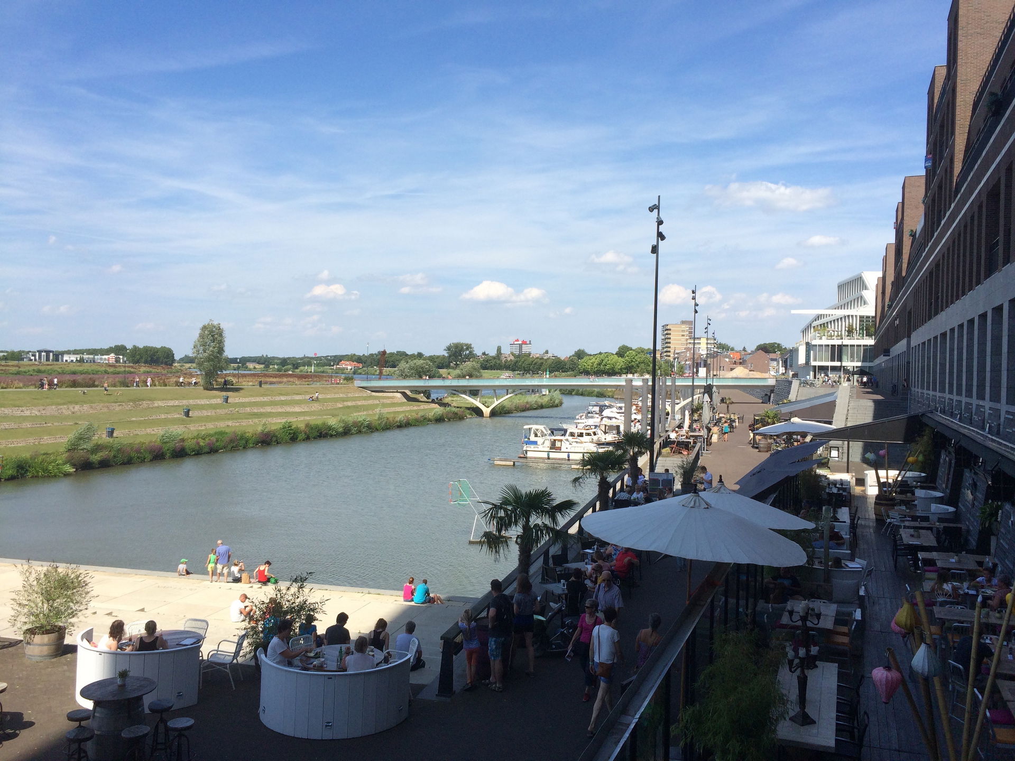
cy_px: 380
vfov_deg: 48.2
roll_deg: -0.2
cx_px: 508
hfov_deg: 61.7
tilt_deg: -2.0
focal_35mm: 29
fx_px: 850
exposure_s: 1/2160
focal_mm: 4.15
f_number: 2.2
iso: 32
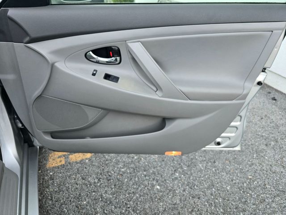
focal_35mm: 23
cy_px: 108
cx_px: 143
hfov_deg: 73.9
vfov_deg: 58.9
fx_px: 190
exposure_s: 1/180
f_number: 1.7
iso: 125
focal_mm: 6.3
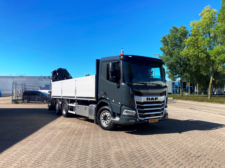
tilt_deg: +3.8
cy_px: 84
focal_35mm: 28
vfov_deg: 49.7
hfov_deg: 63.4
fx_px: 182
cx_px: 112
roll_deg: +0.2
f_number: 1.8
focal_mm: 3.99
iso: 20
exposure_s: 1/1656
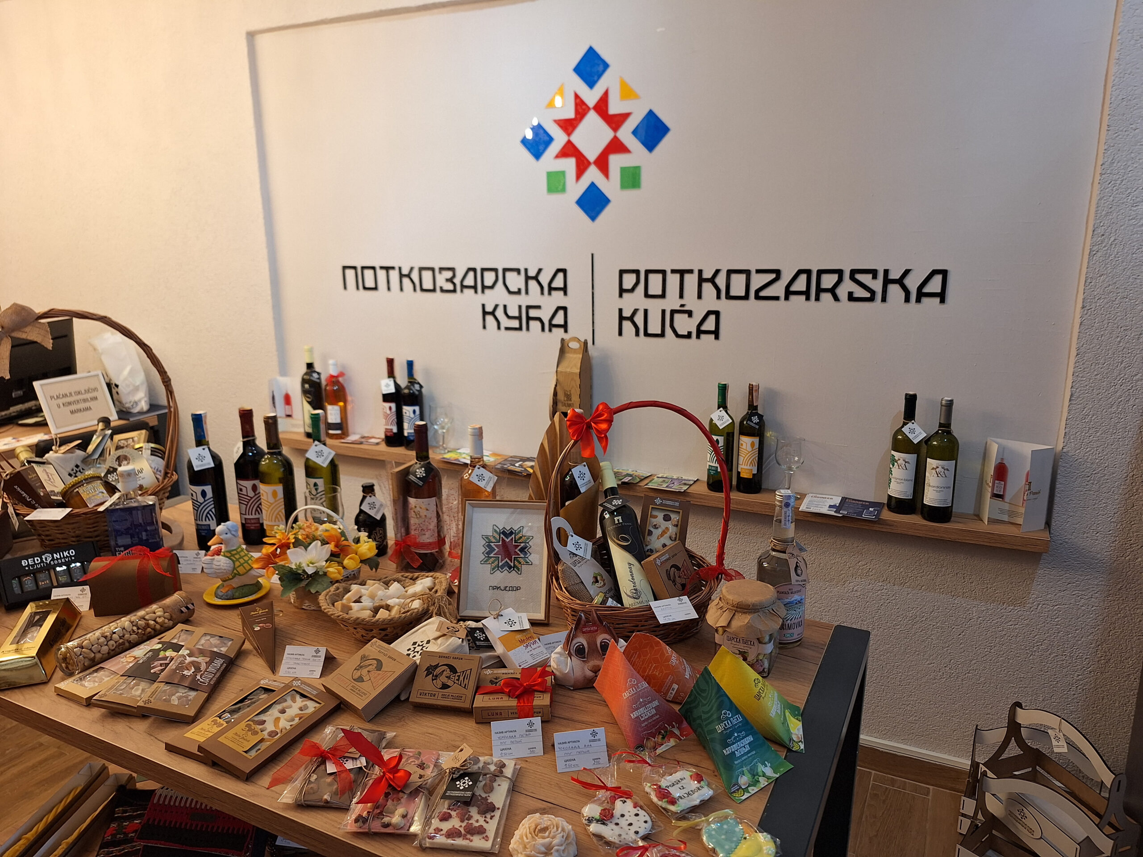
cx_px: 572
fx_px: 759
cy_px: 428
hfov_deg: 73.9
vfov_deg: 58.9
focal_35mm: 23
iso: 64
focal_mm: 5.54
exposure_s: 1/50
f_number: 1.8
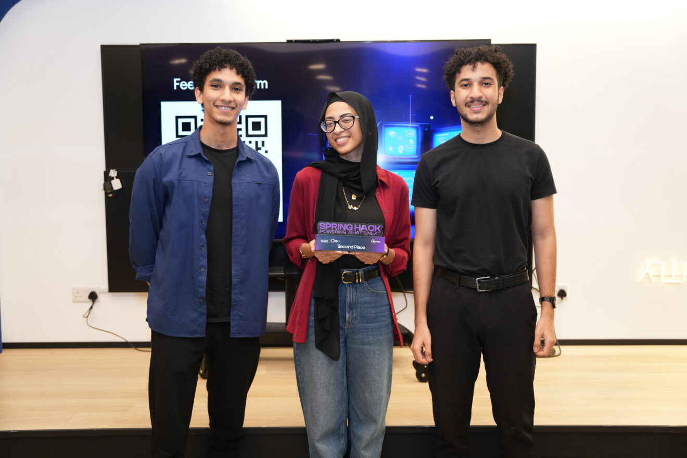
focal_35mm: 40
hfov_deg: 48.0
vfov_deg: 33.1
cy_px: 229
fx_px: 771
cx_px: 344
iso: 1000
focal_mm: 40.4
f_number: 2.8
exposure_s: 1/125
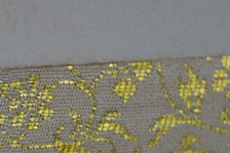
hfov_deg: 8.7
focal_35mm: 234
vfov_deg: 5.8
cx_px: -72
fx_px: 1495
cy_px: 196
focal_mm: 35
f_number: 5
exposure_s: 1/160
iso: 500
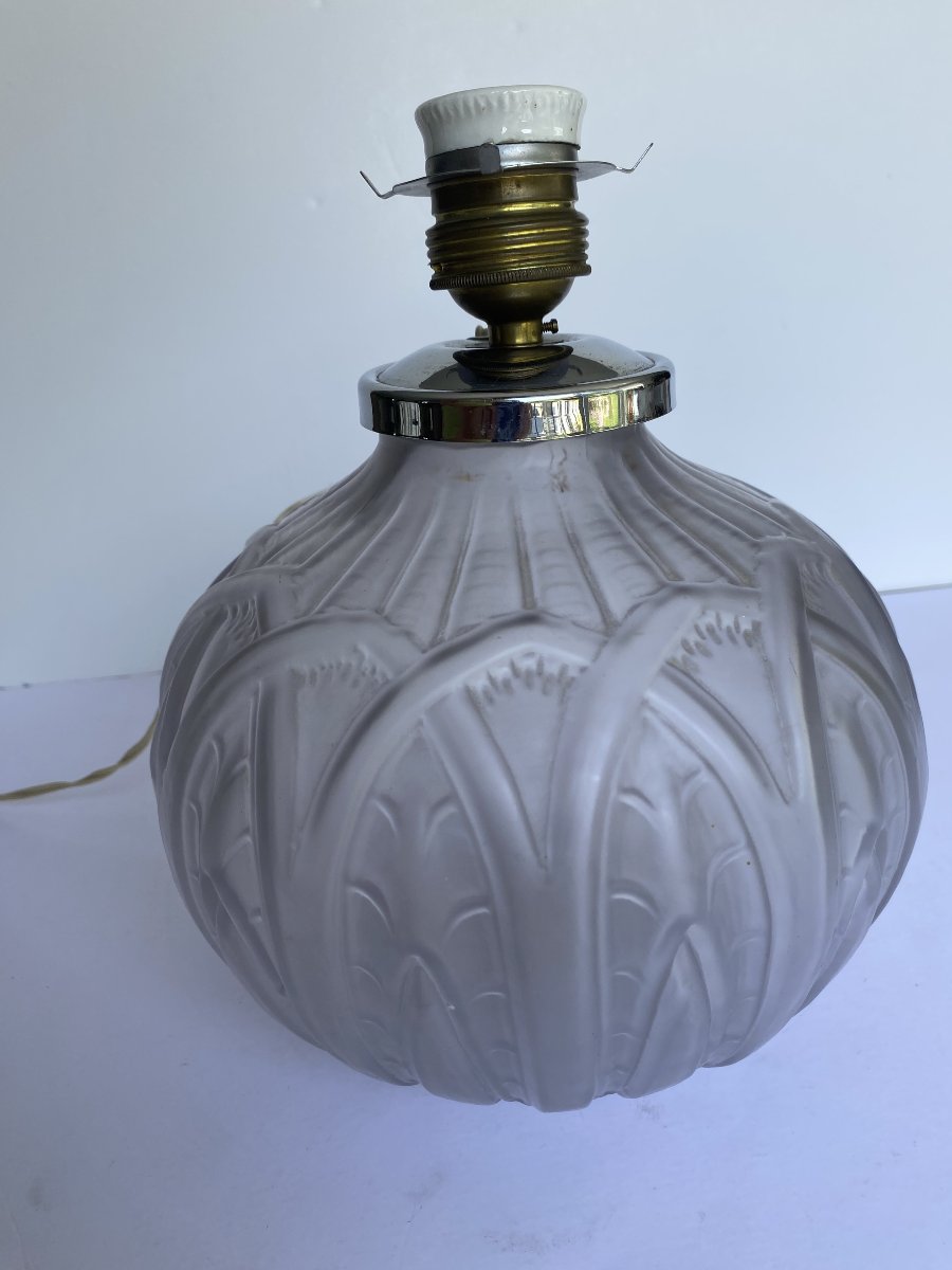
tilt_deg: -22.9
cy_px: 635
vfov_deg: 67.3
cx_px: 476
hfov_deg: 53.1
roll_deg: +4.4
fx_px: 953
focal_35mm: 26
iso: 32
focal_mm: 4.25
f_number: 1.8
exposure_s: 1/275
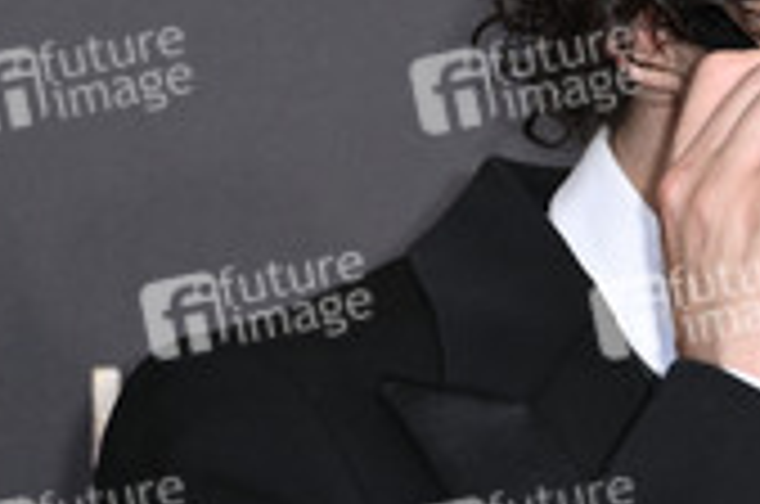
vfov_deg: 2.6
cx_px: 587
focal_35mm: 535
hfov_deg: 3.9
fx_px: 11273
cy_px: 194
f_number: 5.6
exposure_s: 1/250
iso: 500
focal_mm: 200
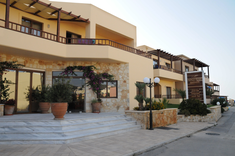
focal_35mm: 30
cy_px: 78
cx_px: 118
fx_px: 196
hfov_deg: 62.0
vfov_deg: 43.5
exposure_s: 1/1600
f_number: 7.1
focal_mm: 20
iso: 1600
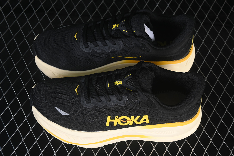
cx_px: 117
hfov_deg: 27.0
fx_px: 487
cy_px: 78
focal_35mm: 75
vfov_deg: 18.2
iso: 160
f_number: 6.3
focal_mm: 50
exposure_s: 1/50
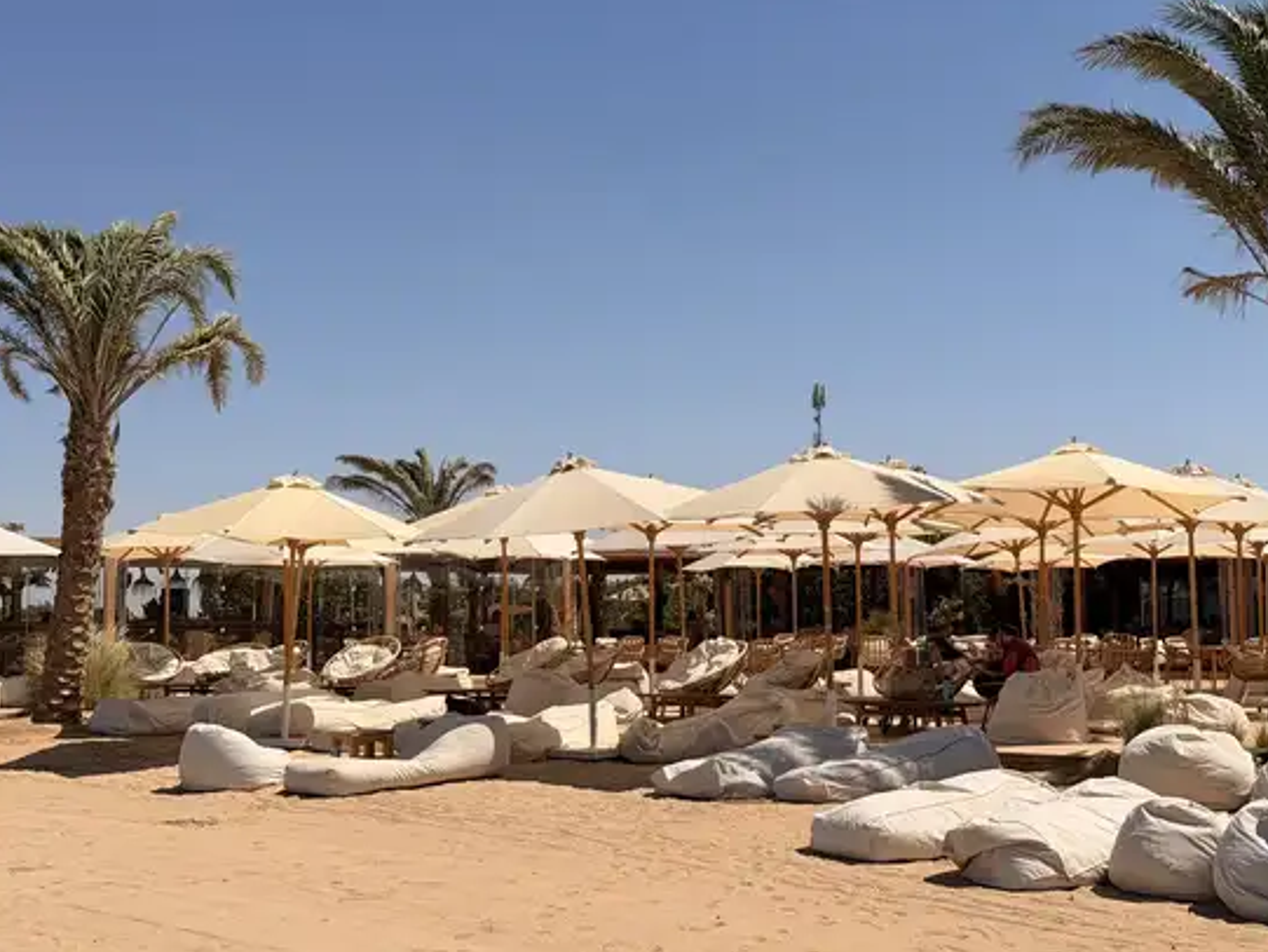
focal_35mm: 55
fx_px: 2015
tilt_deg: +4.1
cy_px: 456
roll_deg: +0.4
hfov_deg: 34.9
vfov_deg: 26.6
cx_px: 696
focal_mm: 6.76
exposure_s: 1/11364
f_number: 1.78
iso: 64
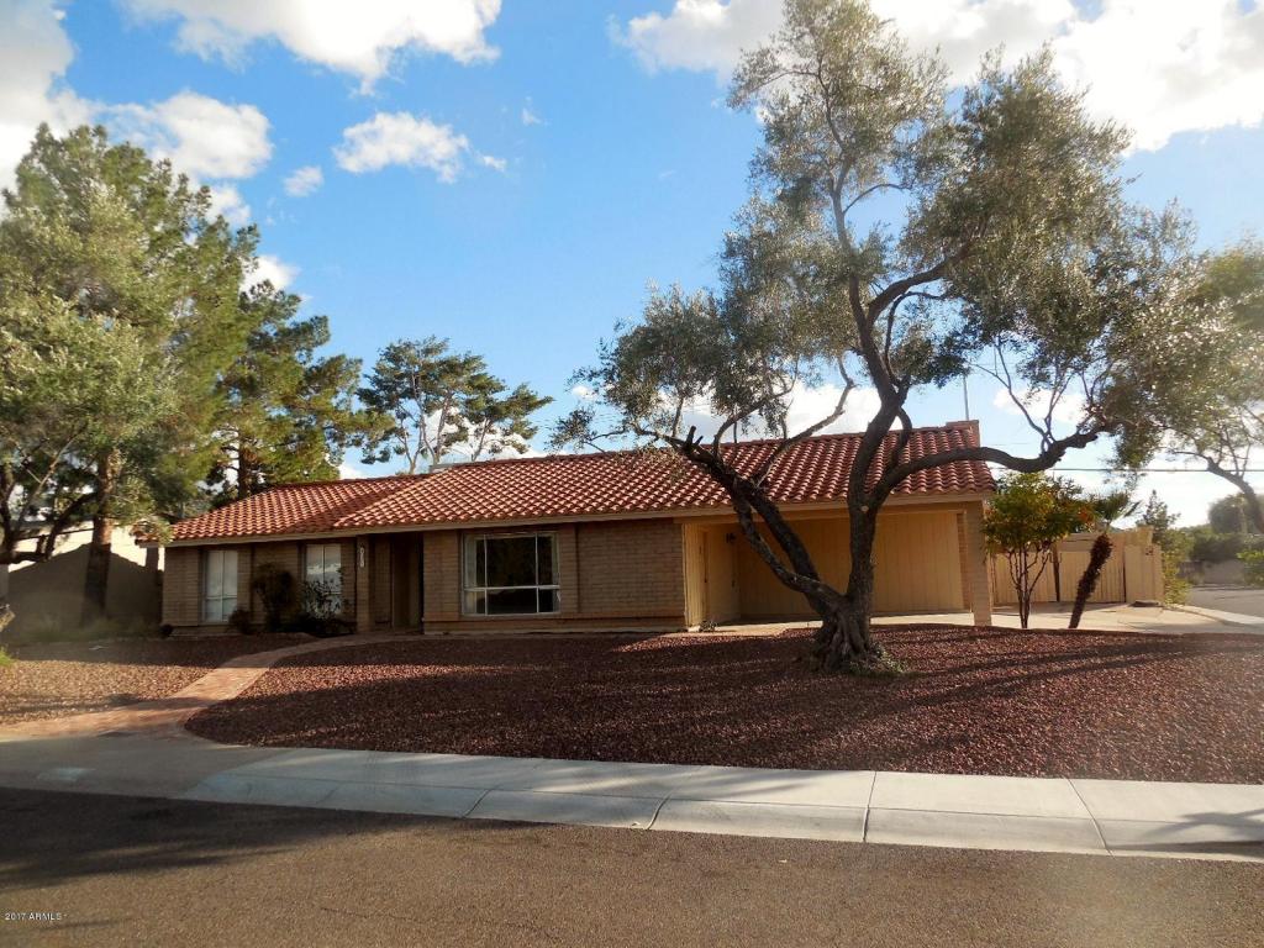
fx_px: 913
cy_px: 474
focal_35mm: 25
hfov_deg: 69.4
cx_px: 632
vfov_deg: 54.9
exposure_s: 1/800
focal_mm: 4.5
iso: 125
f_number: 3.1
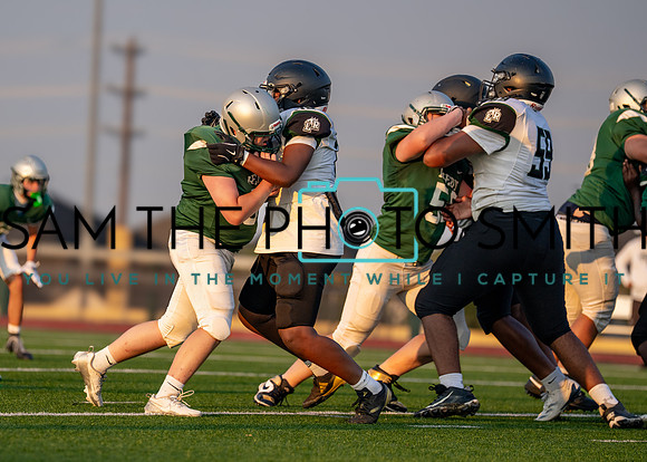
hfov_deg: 7.4
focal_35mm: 274
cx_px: 198
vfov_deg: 5.3
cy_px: 253
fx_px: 5029
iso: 400
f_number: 2.8
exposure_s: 1/2500
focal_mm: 200
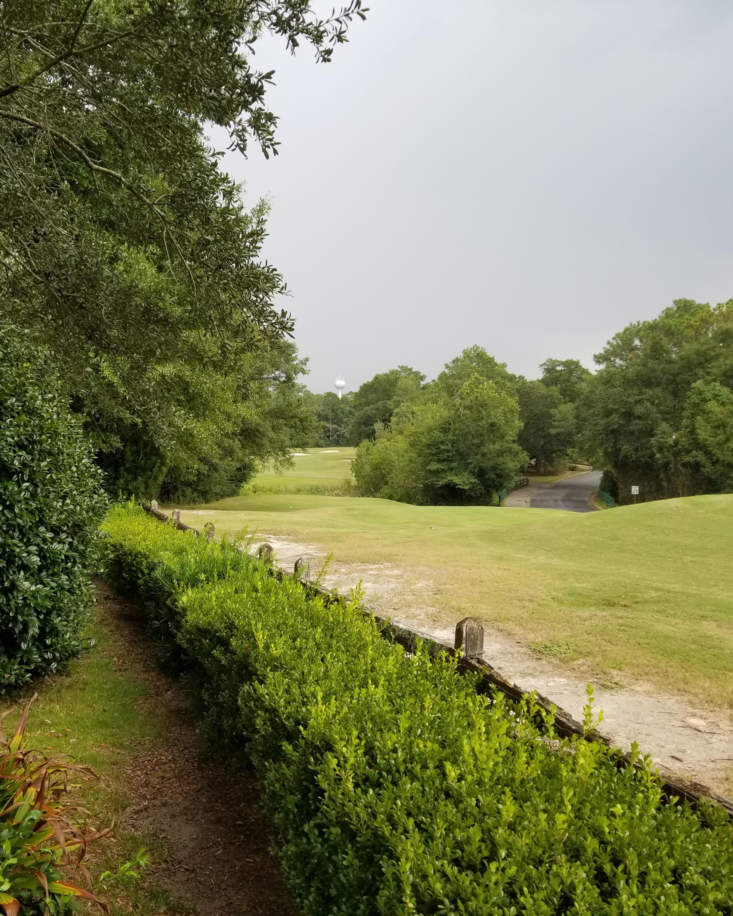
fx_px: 922
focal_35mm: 34
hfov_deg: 42.6
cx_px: 230
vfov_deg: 52.8
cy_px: 457
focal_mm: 4.25
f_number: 1.7
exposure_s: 1/328
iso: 50
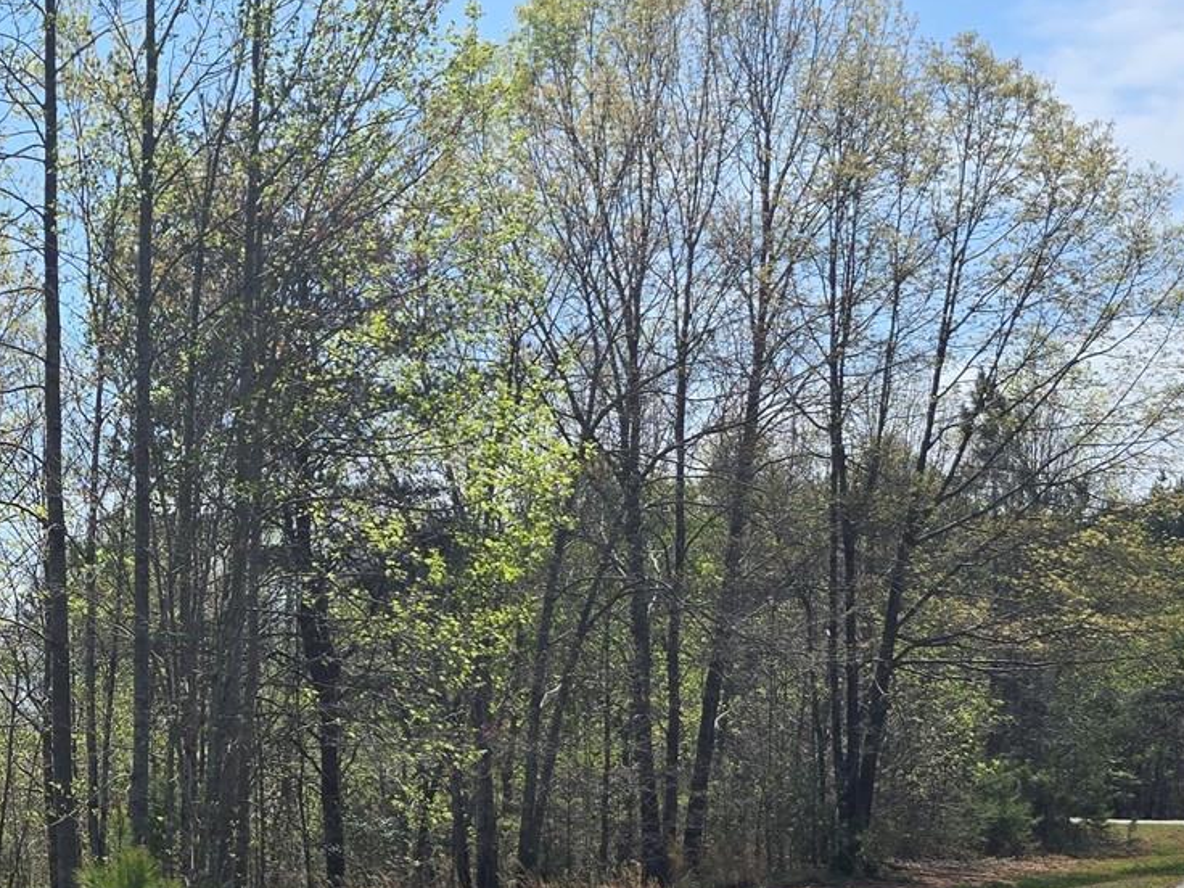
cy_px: 933
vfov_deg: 21.9
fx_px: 2189
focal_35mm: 64
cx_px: -6
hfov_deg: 28.4
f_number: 1.7
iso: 12
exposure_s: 1/955
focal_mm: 6.3
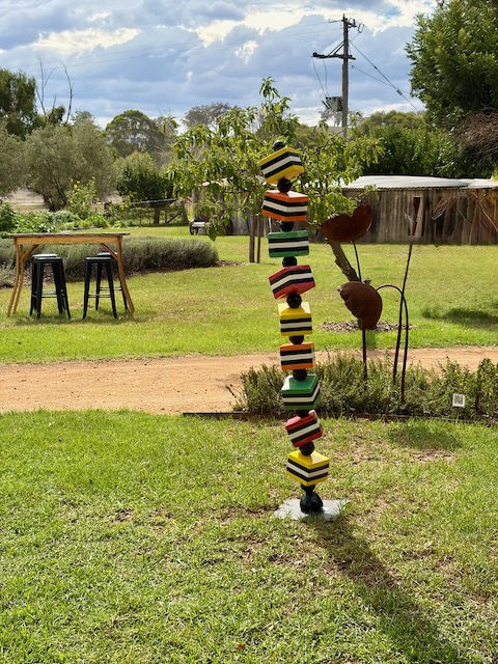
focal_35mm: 52
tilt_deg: -8.0
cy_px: 332
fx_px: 997
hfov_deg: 28.0
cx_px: 249
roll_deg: -0.9
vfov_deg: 36.8
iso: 50
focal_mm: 5.96
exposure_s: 1/2994
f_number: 1.6
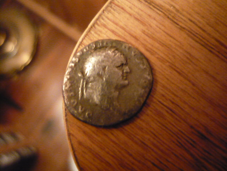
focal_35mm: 33
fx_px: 216
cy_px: 86
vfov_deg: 42.9
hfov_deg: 55.4
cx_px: 114
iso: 800
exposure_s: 1/15
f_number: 2.8
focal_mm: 5.5
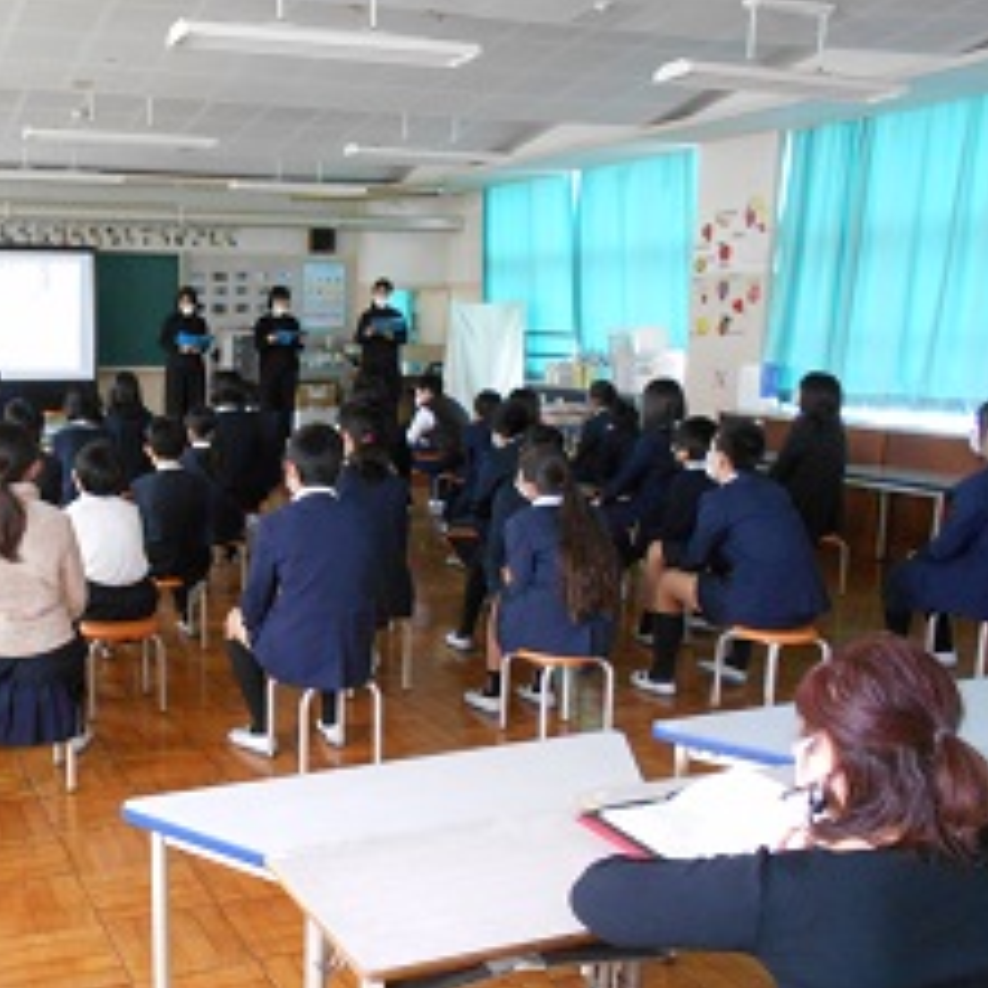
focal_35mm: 38
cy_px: 563
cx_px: 270
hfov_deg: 42.7
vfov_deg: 43.7
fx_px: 1227
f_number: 3.2
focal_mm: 4.6
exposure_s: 1/13
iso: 400
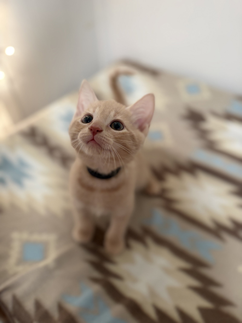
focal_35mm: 26
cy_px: 162
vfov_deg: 67.3
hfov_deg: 53.1
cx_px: 121
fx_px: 242
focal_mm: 5.96
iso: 320
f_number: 1.6
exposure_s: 1/60
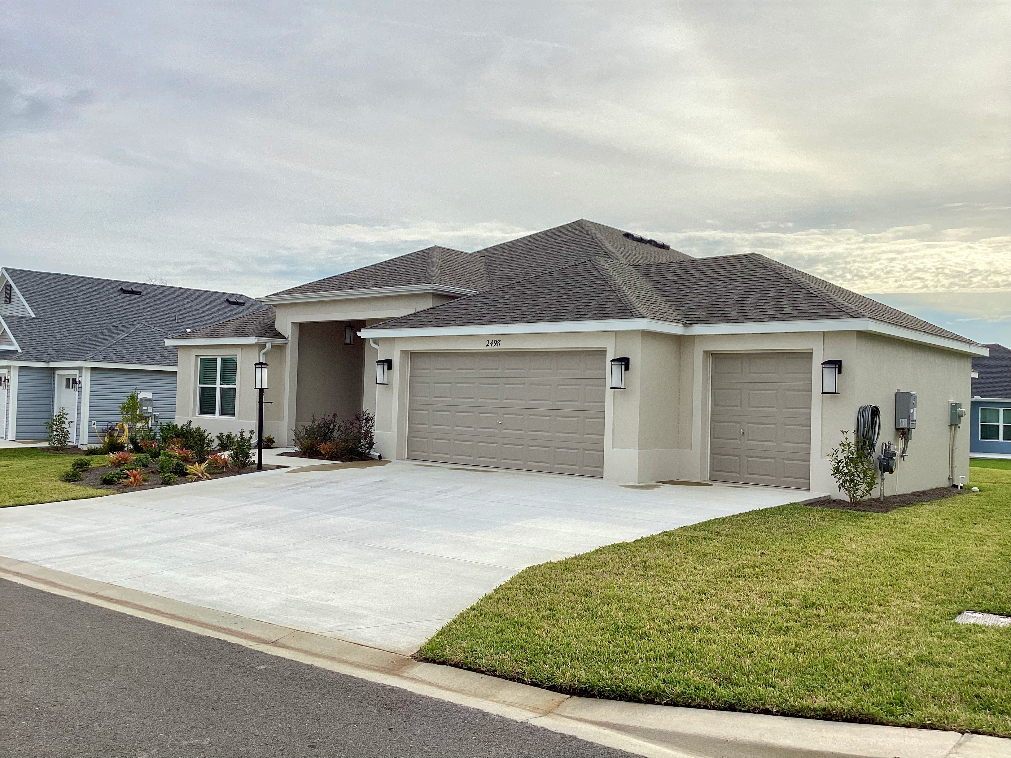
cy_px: 379
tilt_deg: +0.4
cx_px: 506
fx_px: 905
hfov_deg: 58.4
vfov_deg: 45.4
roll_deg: -4.2
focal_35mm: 31
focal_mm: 3.3
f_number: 2.4
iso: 25
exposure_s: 1/727
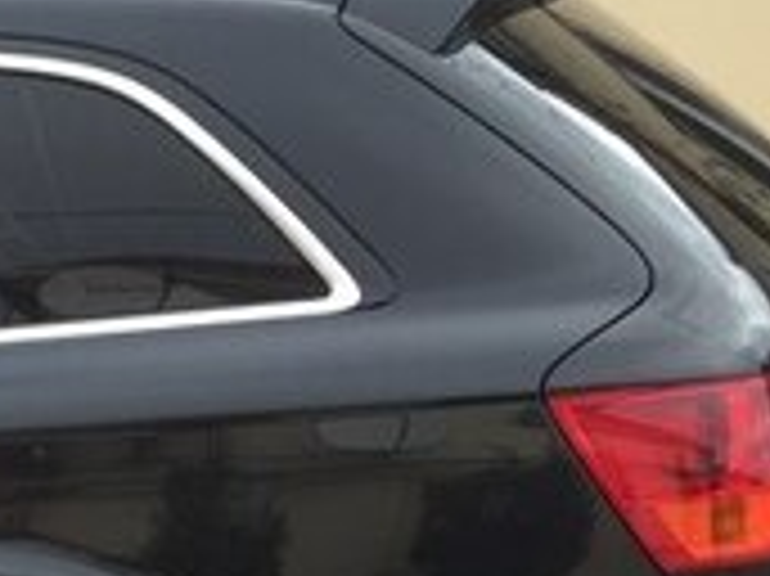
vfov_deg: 12.7
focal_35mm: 112
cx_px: -446
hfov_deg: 15.9
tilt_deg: -12.0
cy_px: 781
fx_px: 2490
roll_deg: +5.4
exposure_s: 1/267
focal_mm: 4.15
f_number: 2.2
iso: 32
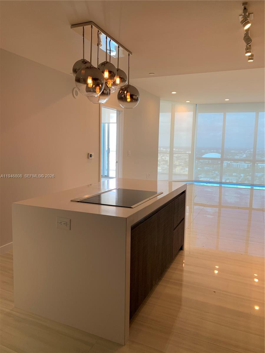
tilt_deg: -6.6
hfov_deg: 53.1
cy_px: 176
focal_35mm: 26
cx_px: 132
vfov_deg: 67.3
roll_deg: -1.5
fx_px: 265
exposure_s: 1/120
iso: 64
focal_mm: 4.25
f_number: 1.8
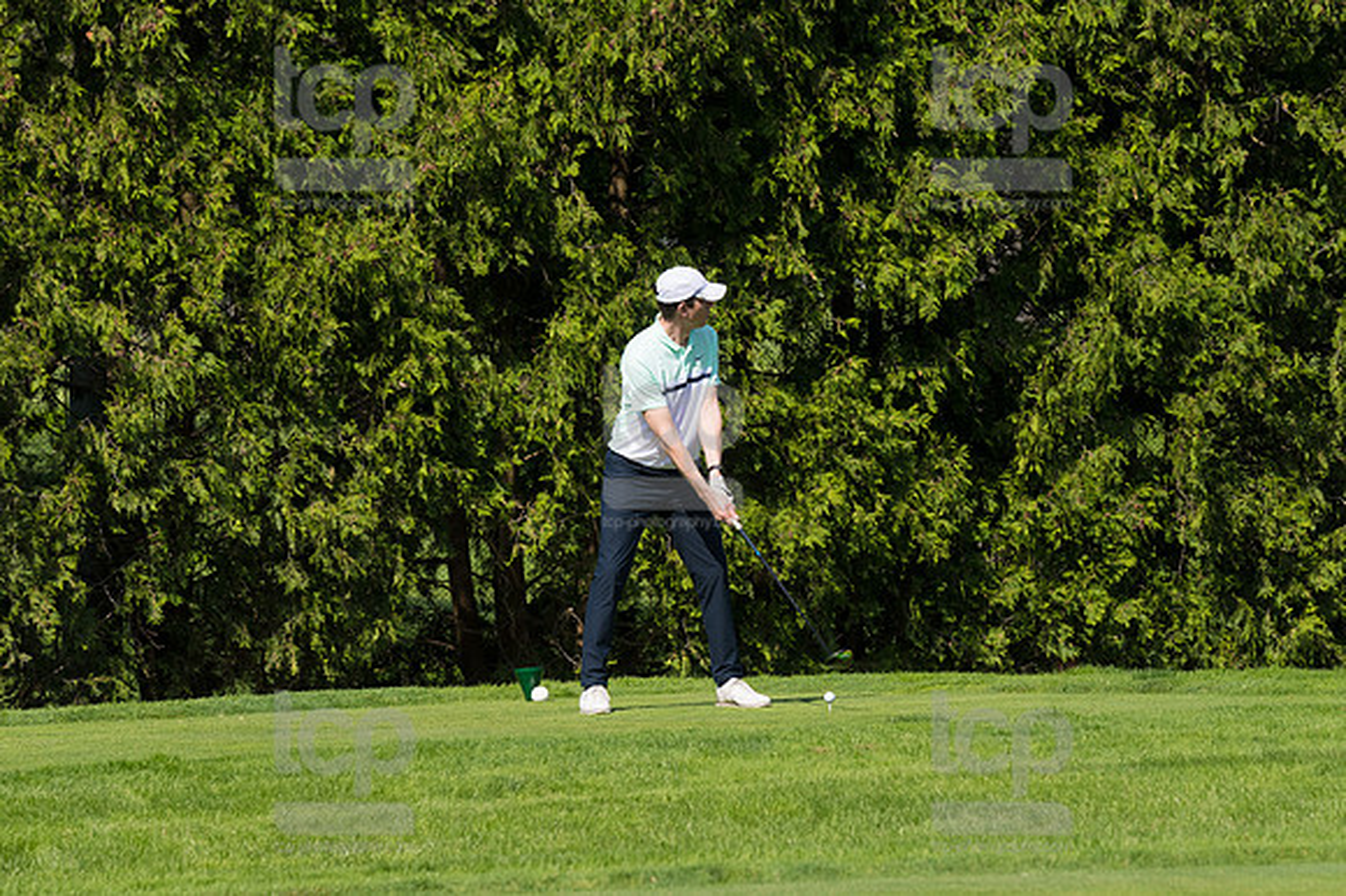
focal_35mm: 300
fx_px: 11210
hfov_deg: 6.9
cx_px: 673
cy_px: 448
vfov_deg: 4.6
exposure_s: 1/1600
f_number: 5.6
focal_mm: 200
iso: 320
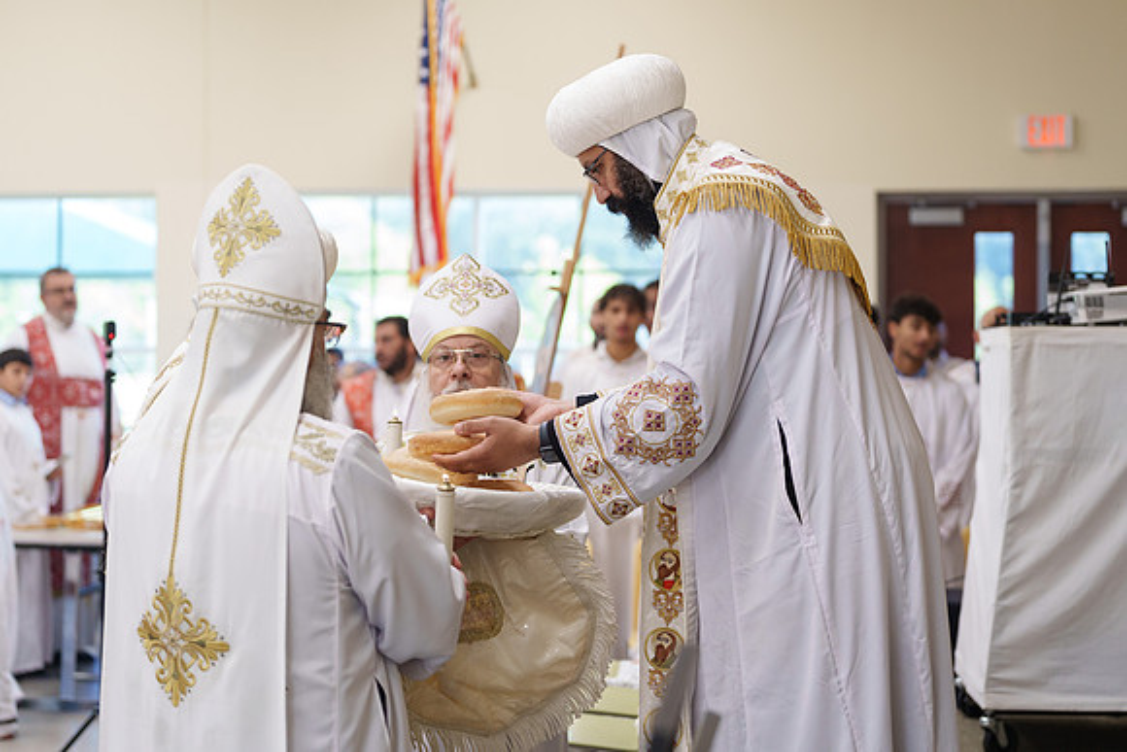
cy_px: 326
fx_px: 2485
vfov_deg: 17.2
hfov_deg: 25.5
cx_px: 564
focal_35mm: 79
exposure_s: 1/160
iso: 1600
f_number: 2.8
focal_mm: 70
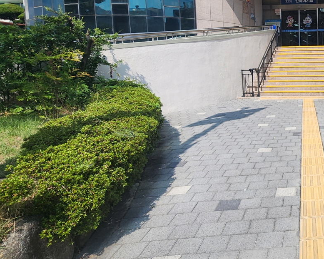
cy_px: 90
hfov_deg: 47.1
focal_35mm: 31
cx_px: 327
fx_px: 297
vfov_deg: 46.5
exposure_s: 1/2671
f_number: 2.2
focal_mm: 2.2
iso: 50
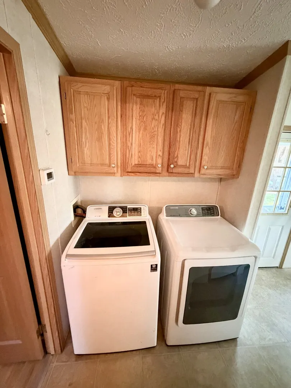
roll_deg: -2.2
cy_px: 194
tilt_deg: -14.8
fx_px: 157
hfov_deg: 85.7
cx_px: 146
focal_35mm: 14
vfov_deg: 102.1
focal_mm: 2.22
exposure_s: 1/40
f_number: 2.2
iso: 1250
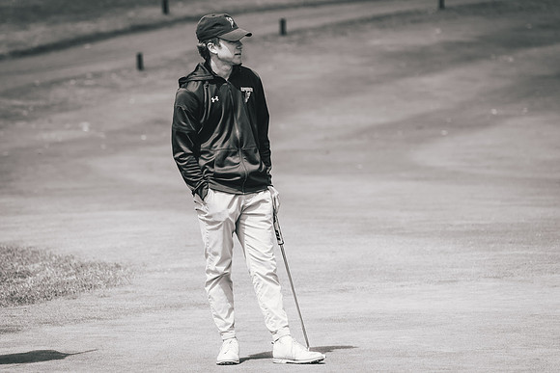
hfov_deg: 7.4
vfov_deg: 5.0
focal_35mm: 277
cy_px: 174
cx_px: 223
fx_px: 4311
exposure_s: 1/1250
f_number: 6.3
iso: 640
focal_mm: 227
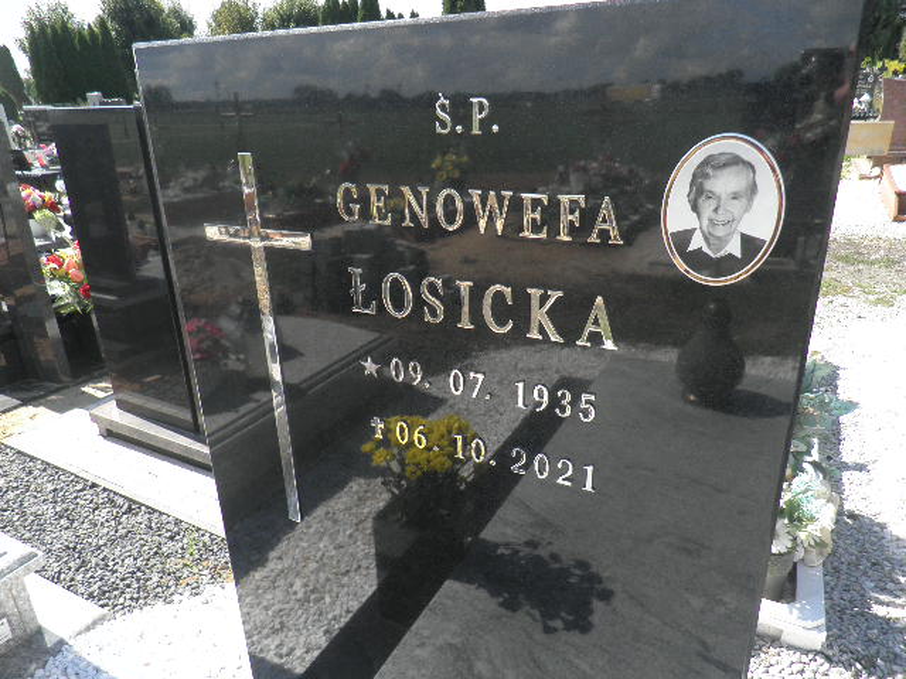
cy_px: 340
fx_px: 628
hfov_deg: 71.6
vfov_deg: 56.8
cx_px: 453
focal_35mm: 24
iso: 64
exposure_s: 1/60
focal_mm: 4.3
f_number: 8.3
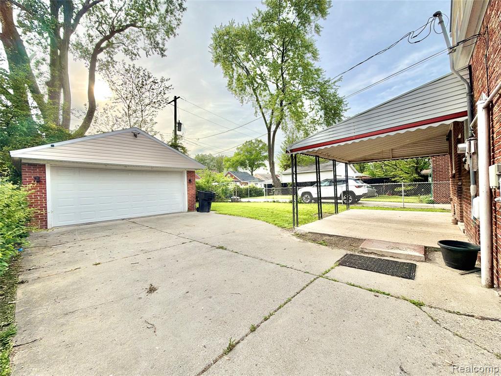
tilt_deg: +0.1
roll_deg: +2.4
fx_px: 203
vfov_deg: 85.7
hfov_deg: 102.1
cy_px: 188
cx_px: 250
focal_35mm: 14
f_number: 2.2
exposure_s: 1/770
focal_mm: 2.22
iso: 32
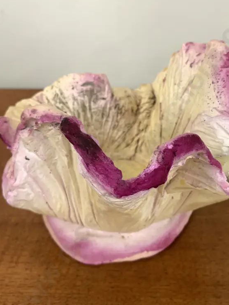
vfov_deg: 51.4
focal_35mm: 36
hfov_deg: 39.4
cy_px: 154
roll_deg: +1.3
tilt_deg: -43.5
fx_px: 318
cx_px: 142
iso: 125
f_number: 1.8
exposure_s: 1/50
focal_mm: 4.25
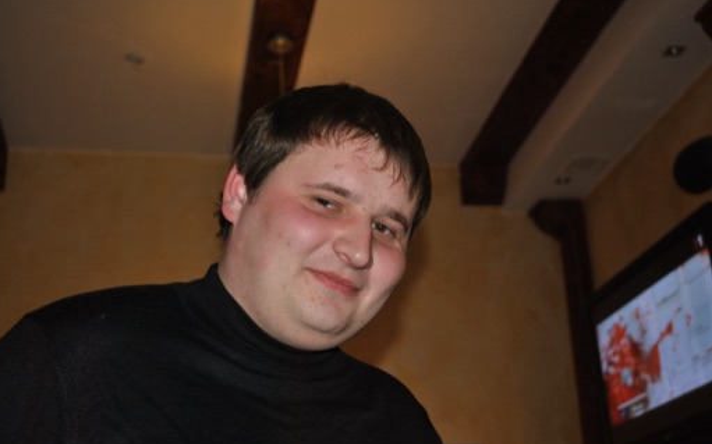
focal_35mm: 55
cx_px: 351
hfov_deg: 37.2
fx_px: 1058
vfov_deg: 23.7
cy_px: 238
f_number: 5
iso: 200
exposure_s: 1/60
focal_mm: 35
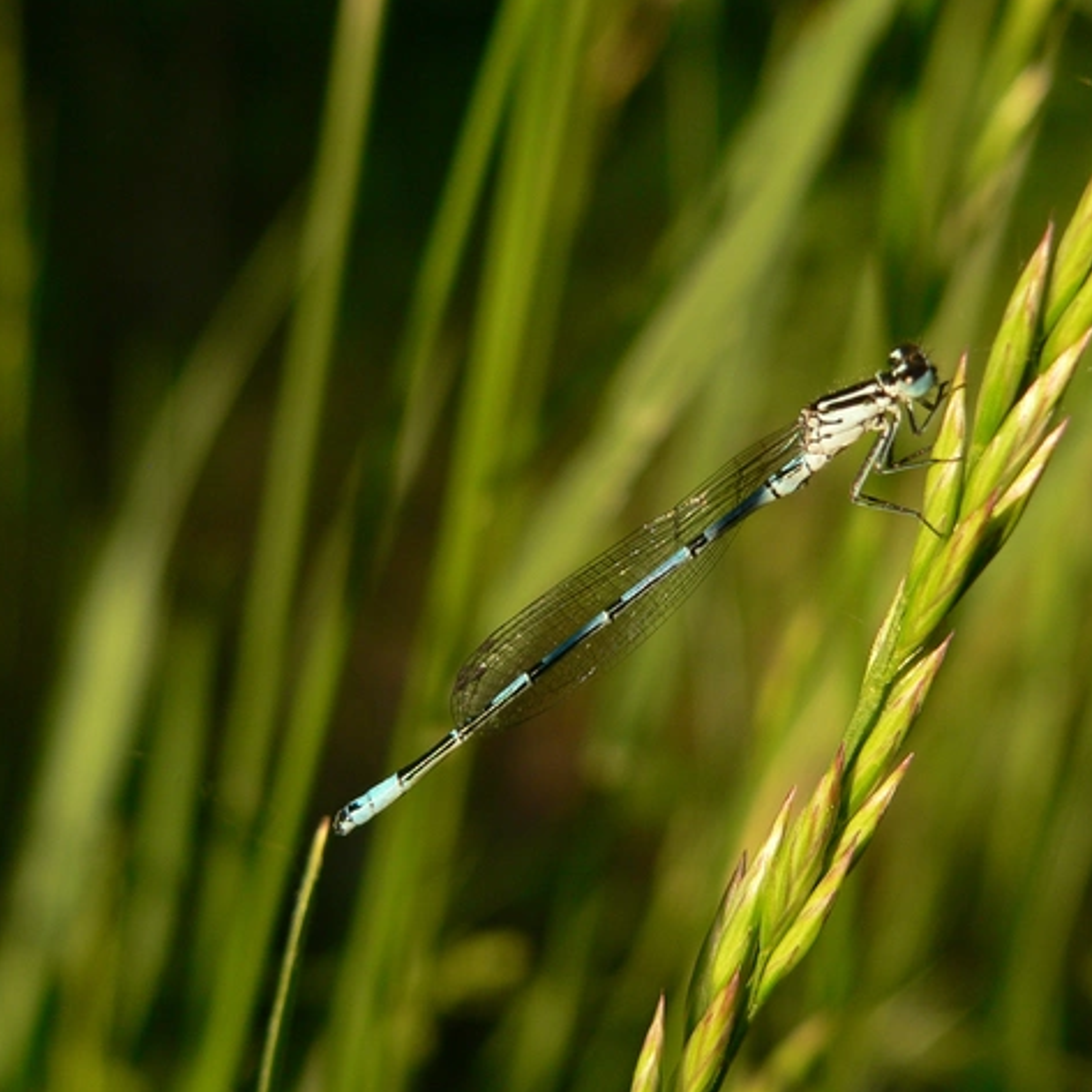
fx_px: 3498
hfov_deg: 17.7
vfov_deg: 17.7
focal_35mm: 98
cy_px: 543
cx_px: 651
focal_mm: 13.6
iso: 100
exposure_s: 1/320
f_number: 4
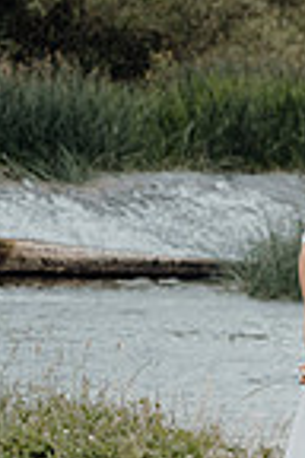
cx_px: 632
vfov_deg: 4.9
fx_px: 5375
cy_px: 148
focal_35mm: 423
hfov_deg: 3.2
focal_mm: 70
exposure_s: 1/800
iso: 125
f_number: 2.8
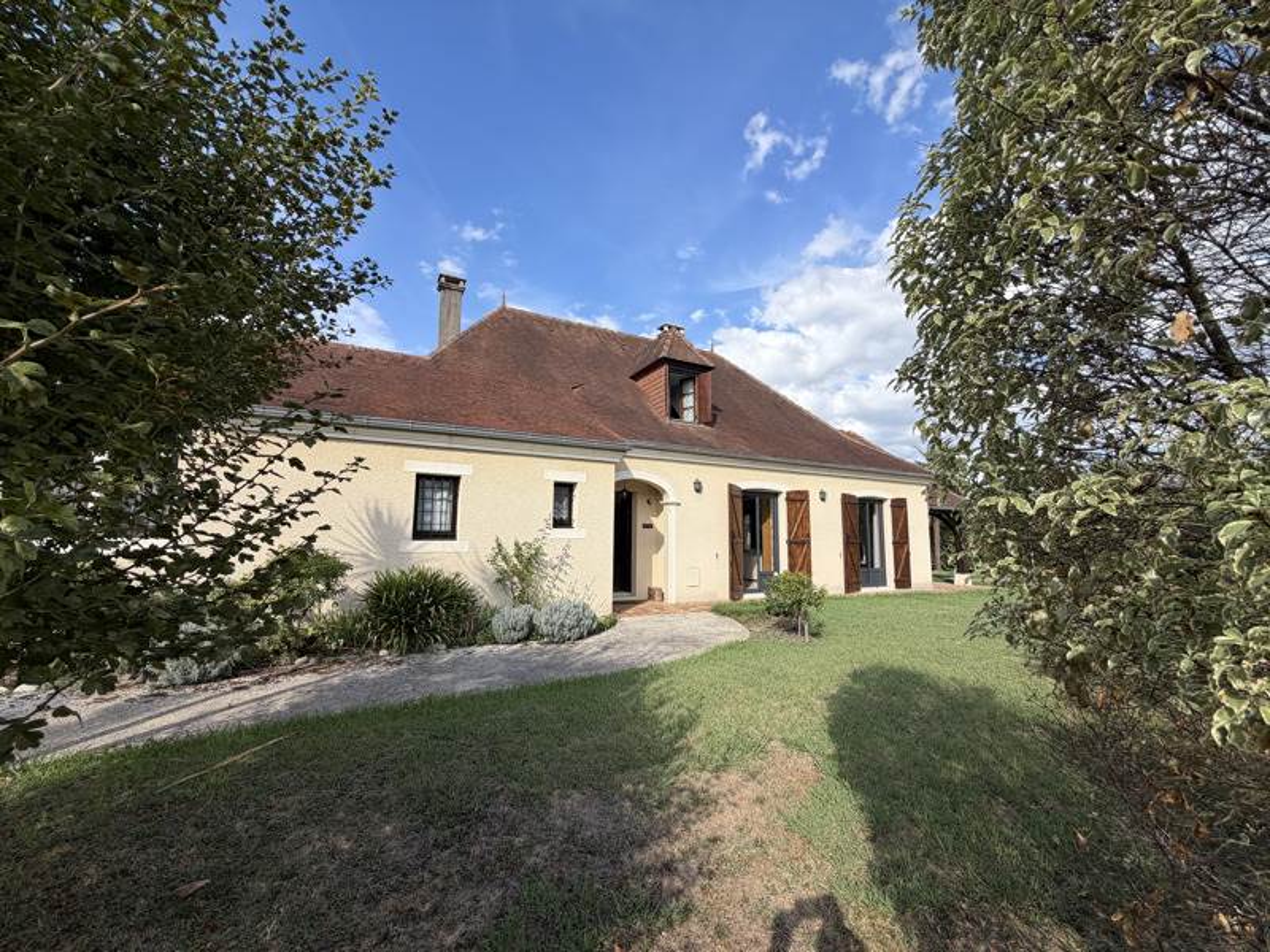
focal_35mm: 14
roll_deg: -0.7
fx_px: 514
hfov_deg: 102.1
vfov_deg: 85.7
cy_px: 476
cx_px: 635
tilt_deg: +7.3
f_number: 2.2
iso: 32
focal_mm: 2.22
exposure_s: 1/770
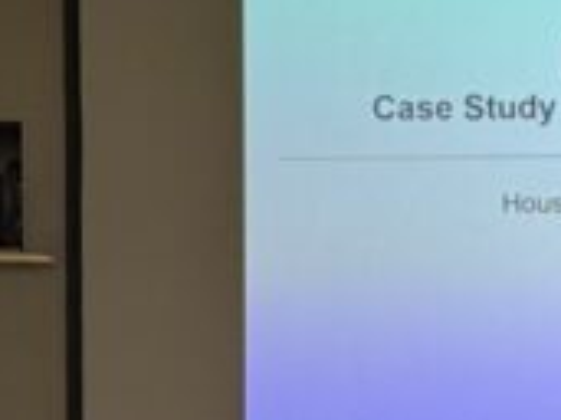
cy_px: 620
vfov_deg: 5.1
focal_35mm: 288
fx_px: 4664
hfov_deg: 6.8
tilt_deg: +0.9
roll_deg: +0.0
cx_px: 856
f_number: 1.78
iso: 100
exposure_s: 1/60
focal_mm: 6.76
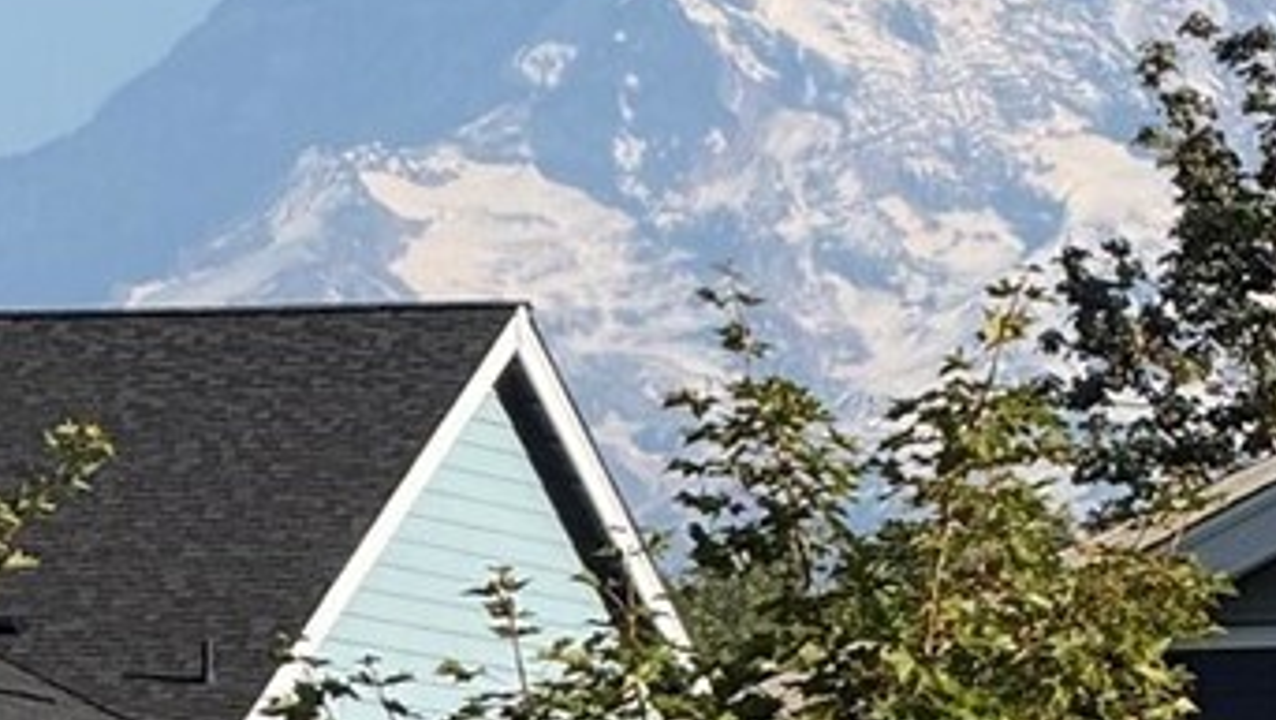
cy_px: 485
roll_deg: -0.1
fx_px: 18623
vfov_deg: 2.2
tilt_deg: +4.1
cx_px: 1041
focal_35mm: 550
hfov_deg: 3.9
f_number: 2.8
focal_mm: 15.66
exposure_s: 1/1689
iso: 50
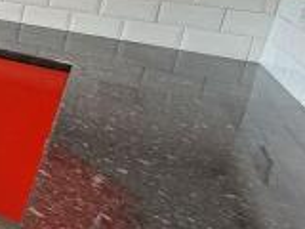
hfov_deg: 22.1
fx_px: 449
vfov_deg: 27.2
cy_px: 10
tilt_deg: -13.8
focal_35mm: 51
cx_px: -247
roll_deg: -2.3
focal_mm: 2.22
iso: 200
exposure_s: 1/100
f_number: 2.2
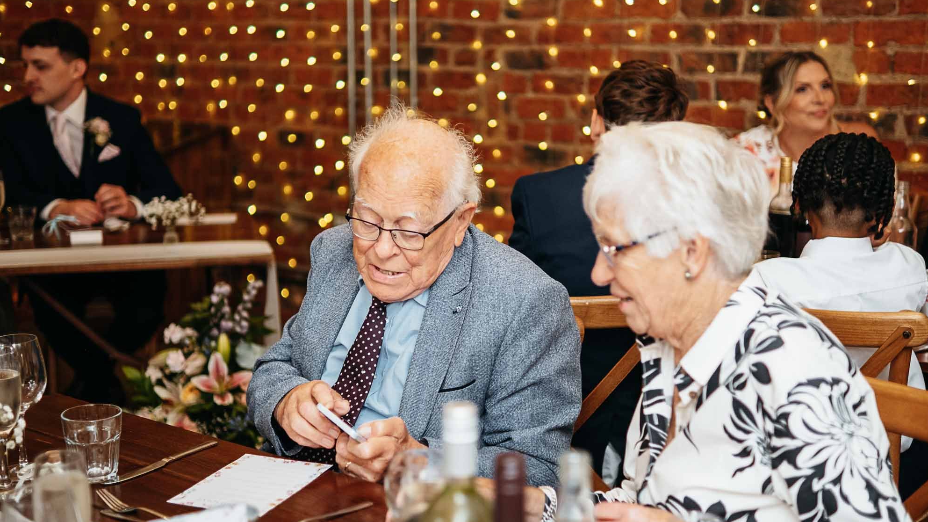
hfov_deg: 39.2
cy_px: 283
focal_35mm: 53
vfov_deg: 22.6
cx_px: 467
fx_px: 1304
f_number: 1.4
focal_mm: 33
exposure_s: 1/125
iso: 800
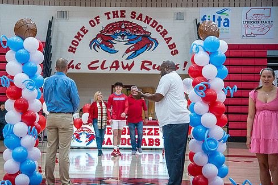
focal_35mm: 89
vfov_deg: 15.3
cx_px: 117
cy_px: 98
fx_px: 687
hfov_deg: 22.9
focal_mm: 75
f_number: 4
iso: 2000
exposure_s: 1/320
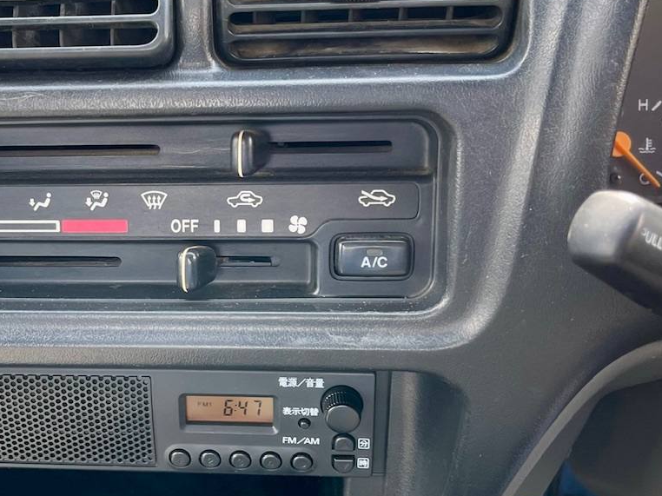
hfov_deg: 43.8
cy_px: 252
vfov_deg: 34.3
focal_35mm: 42
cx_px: 193
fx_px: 803
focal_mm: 5.1
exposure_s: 1/121
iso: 100
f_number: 1.6
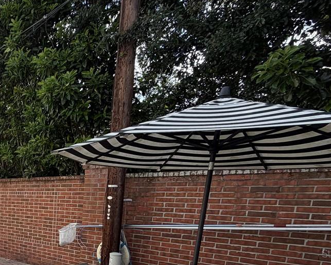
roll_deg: +0.4
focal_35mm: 34
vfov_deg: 39.2
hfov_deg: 41.1
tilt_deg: -11.4
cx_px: -41
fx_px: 333
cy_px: 253
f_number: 2.2
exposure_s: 1/742
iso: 40
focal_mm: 2.22
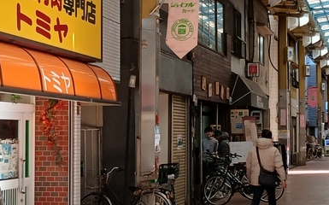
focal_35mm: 86
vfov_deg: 15.2
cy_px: 104
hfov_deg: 23.9
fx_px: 771
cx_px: 239
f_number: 1.8
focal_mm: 3.86
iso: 32
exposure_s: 1/60
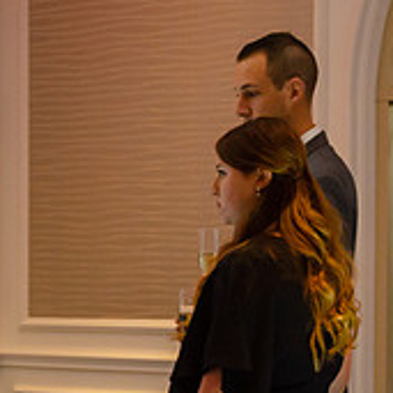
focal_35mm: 148
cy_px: 342
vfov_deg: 11.7
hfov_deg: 11.6
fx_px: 1901
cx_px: -74
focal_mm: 32
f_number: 4.8
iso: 900
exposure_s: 1/30
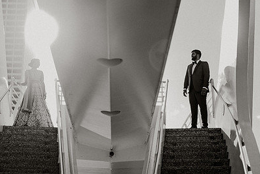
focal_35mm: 84
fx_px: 607
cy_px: 49
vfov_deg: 16.2
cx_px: 112
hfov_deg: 24.2
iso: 100
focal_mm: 58
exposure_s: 1/4000
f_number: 1.4
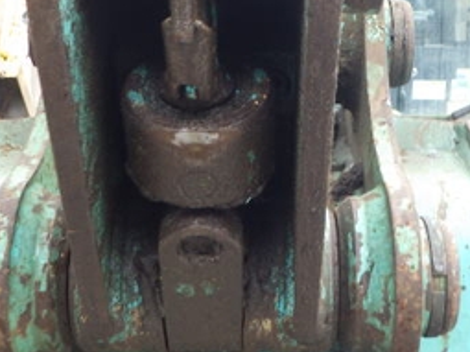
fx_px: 869
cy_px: 88
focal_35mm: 64
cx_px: 275
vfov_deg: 22.7
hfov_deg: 30.2
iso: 125
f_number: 3.8
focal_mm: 6.1
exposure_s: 1/80
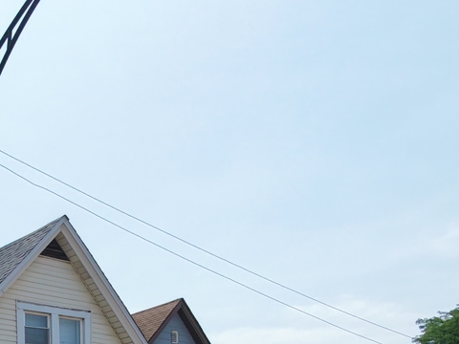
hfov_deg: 33.4
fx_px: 636
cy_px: 490
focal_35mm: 48
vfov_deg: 24.7
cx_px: -72
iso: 100
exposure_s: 1/1000
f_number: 2.2
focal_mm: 3.05
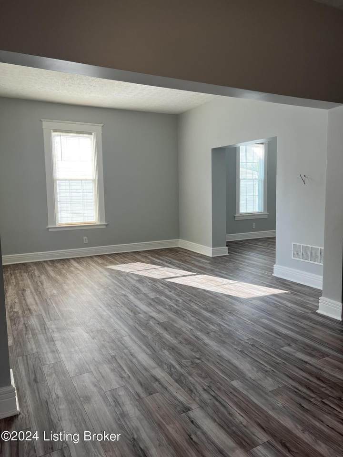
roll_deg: -0.4
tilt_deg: -4.7
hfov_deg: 53.1
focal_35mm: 26
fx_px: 344
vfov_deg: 67.3
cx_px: 172
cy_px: 228
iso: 64
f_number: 1.5
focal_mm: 5.7
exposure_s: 1/144
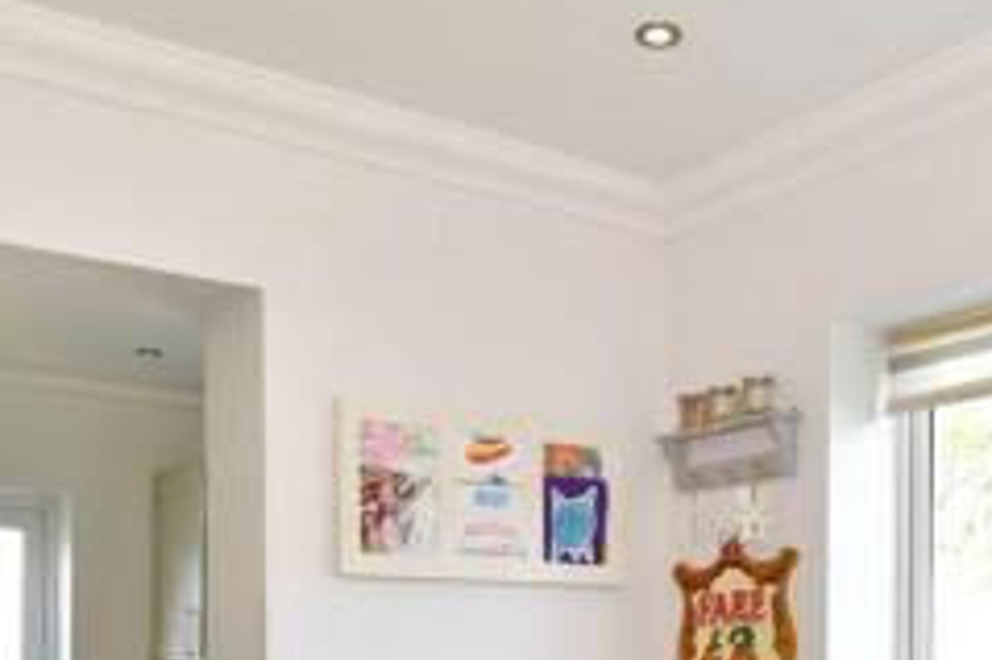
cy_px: 654
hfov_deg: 44.1
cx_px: 631
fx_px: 1212
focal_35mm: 44
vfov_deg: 28.6
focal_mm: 11
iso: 200
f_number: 8
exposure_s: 1/13
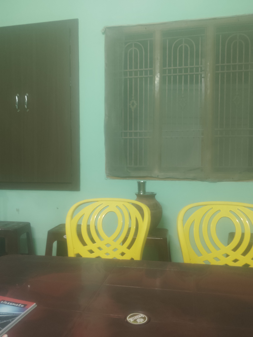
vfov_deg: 61.6
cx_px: 126
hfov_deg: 48.3
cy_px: 168
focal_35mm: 29
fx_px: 282
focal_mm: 4.25
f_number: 1.8
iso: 1081
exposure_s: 1/33.3
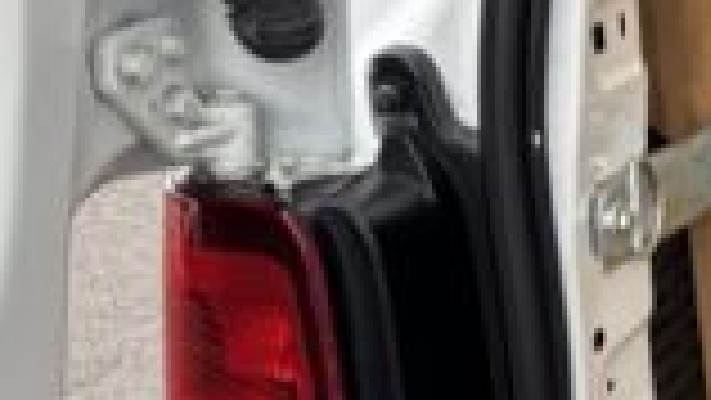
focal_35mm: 138
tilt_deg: -17.9
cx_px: 1706
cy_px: 198
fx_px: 2603
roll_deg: -0.8
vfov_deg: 8.8
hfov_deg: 12.3
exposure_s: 1/121
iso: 40
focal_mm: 5.96
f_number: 1.6
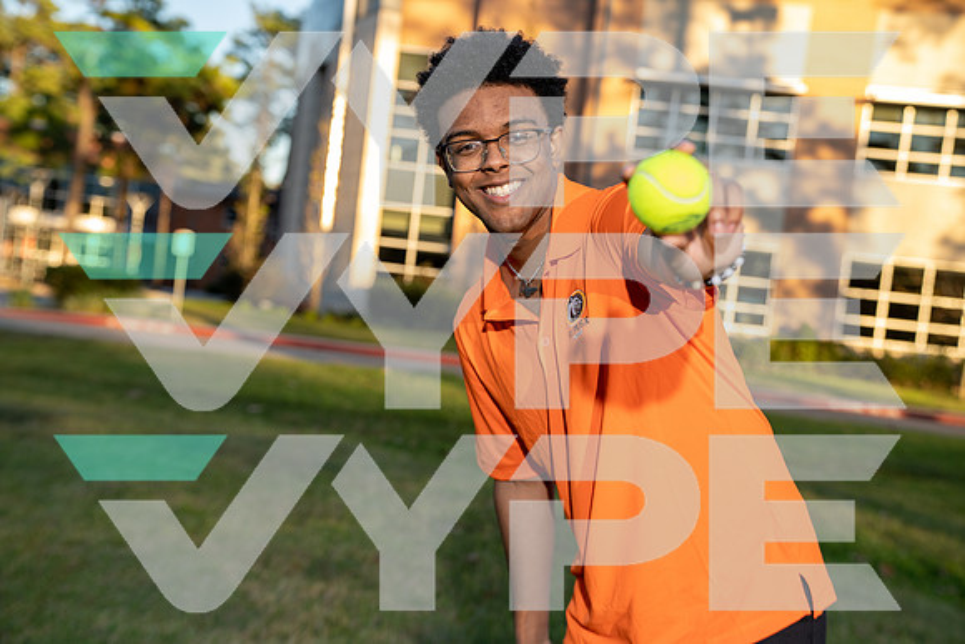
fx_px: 1287
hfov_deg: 41.1
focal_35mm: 48
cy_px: 322
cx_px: 482
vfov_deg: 28.1
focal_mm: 48
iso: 200
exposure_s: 1/250
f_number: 3.5
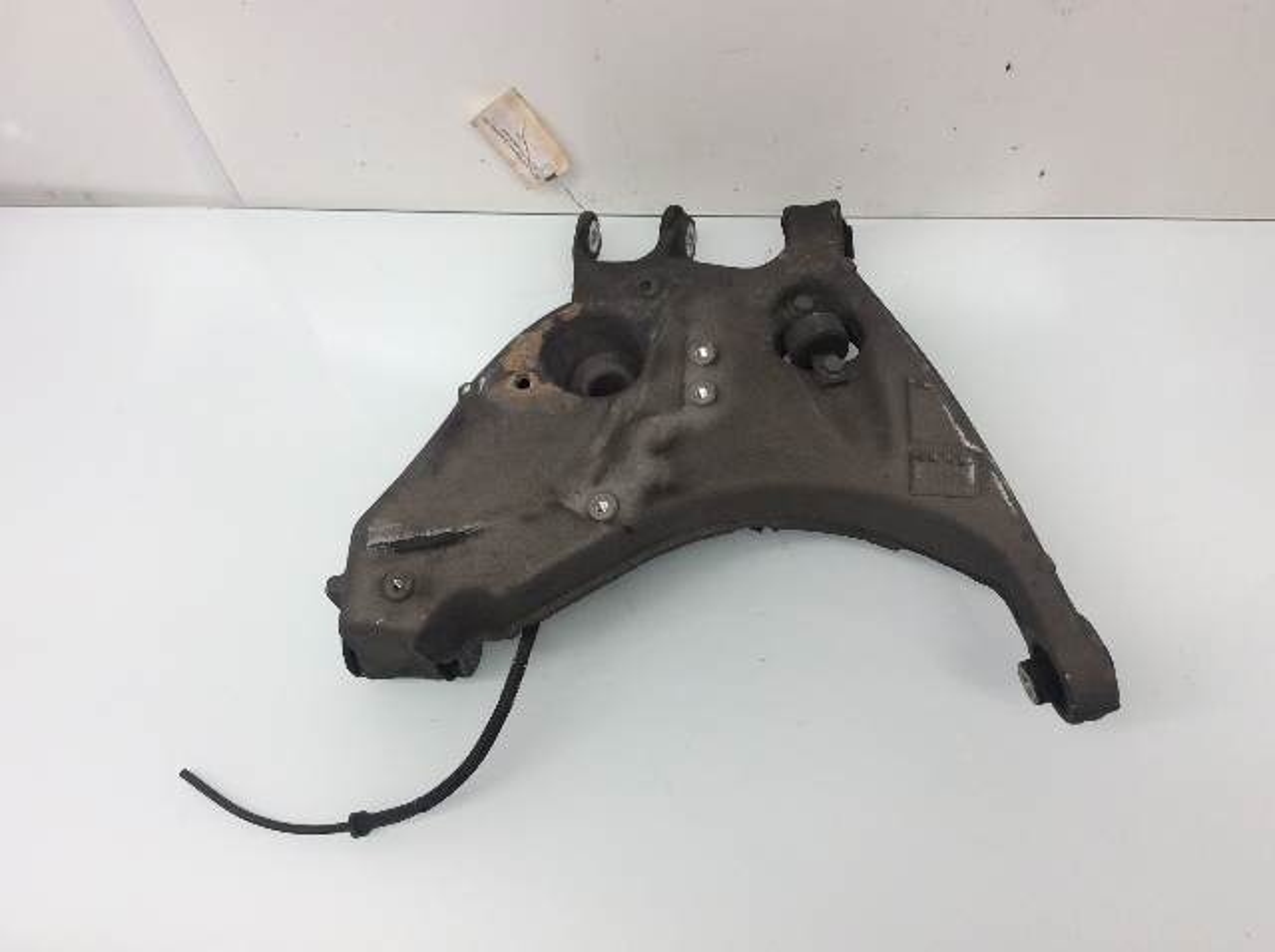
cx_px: 638
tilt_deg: -66.3
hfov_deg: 56.9
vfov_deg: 44.1
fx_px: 1177
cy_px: 476
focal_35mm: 32
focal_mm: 3.3
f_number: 2.4
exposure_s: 1/60
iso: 40
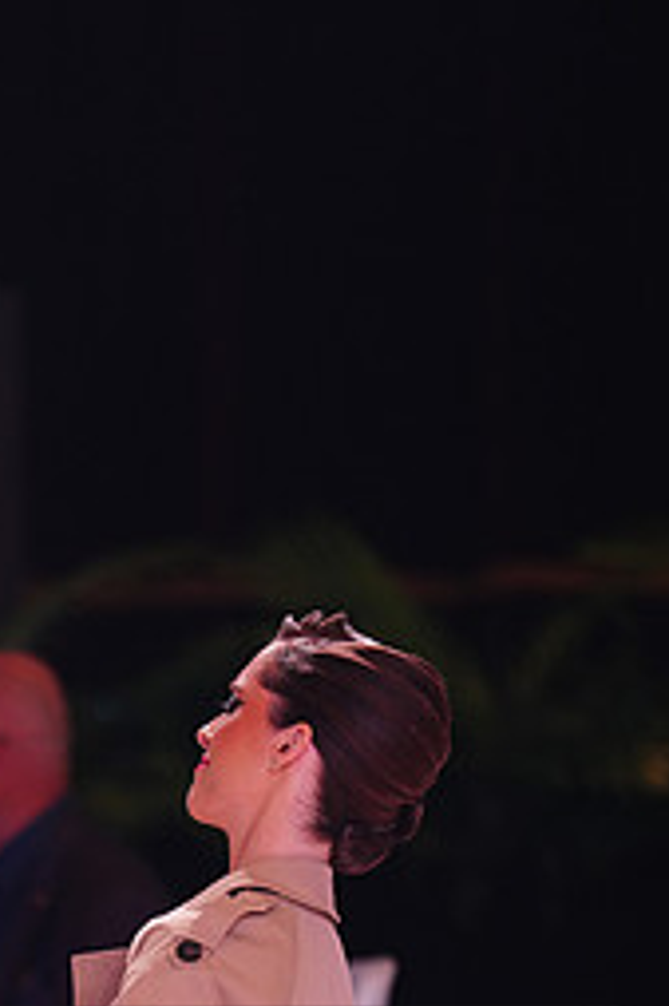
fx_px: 12755
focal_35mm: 457
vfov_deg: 4.5
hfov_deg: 3.0
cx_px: 73
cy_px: 1141
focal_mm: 200
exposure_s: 1/250
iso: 800
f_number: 2.8
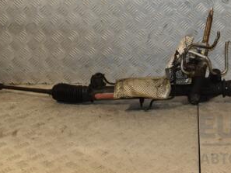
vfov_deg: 20.7
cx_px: 185
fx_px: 467
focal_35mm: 70
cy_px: 23
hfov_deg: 27.2
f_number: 5.6
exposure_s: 1/200
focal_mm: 24
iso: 800
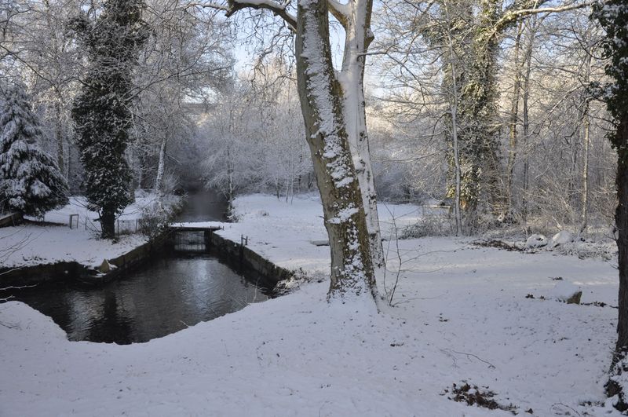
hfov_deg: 53.2
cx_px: 314
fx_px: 627
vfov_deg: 36.8
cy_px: 208
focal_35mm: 36
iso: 200
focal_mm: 24
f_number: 3.8
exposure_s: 1/500
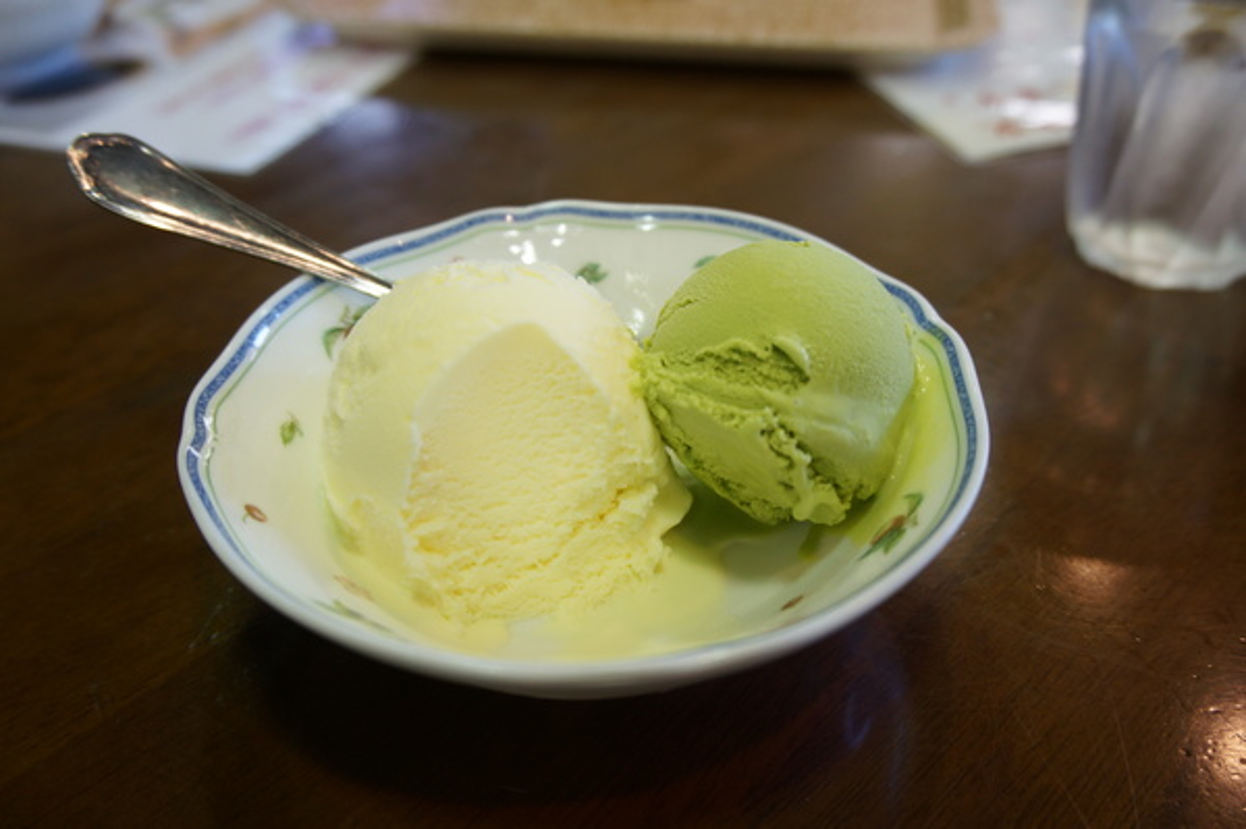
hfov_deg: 62.0
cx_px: 623
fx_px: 1037
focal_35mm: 30
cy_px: 414
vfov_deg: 43.5
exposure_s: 1/60
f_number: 4
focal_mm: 20
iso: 320
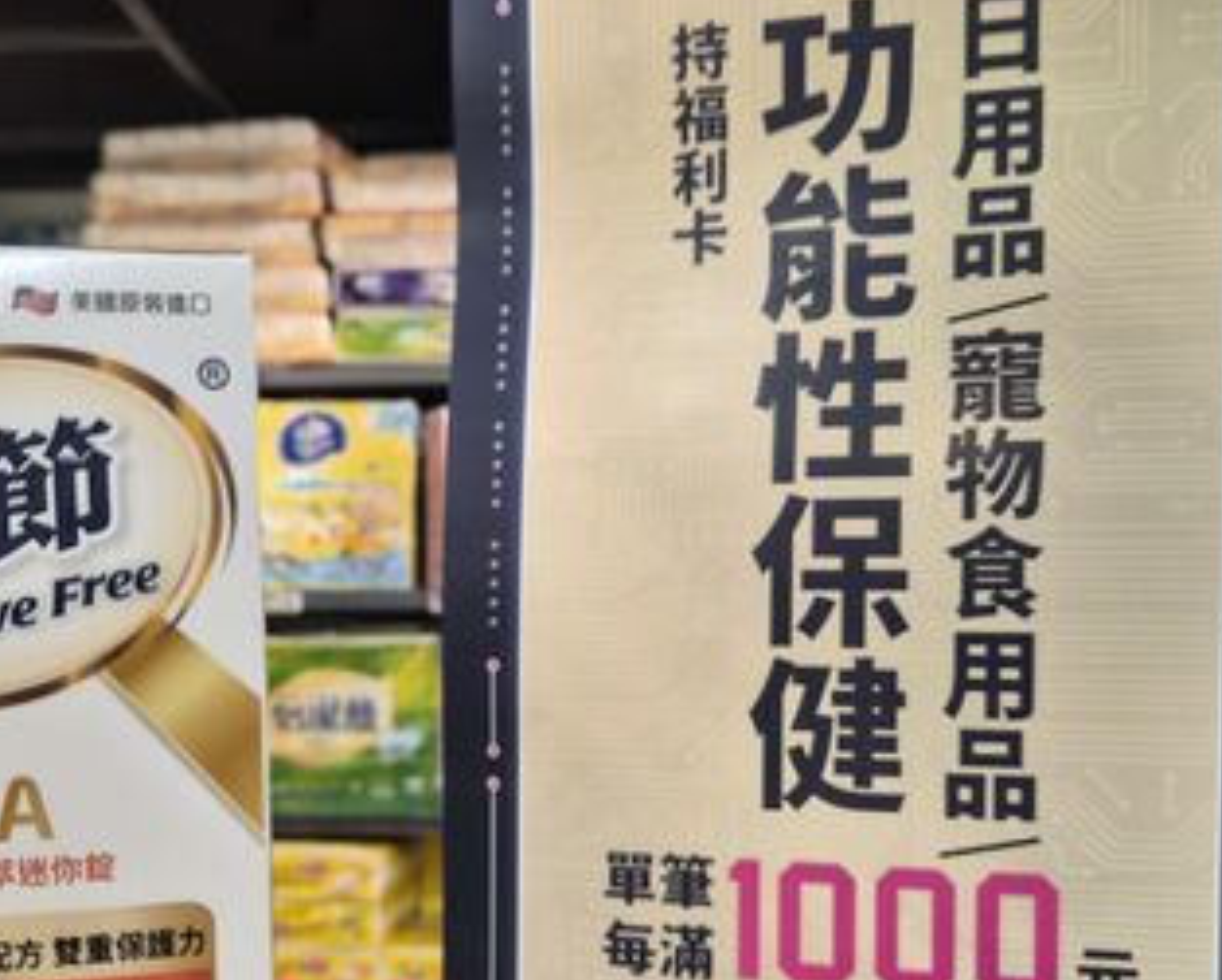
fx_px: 1557
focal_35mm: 43
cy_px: 648
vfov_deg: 34.6
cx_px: 508
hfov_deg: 42.7
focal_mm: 5.4
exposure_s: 1/120
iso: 100
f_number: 1.8
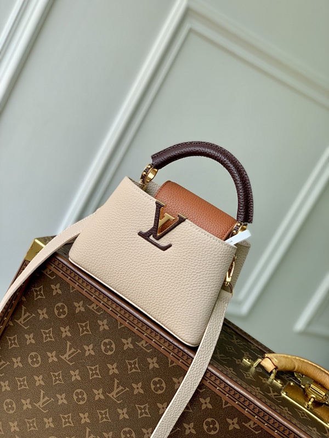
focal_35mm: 52
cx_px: 164
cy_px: 219
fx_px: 659
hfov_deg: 28.0
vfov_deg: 36.8
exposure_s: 1/201
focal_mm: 6
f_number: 2.4
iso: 16
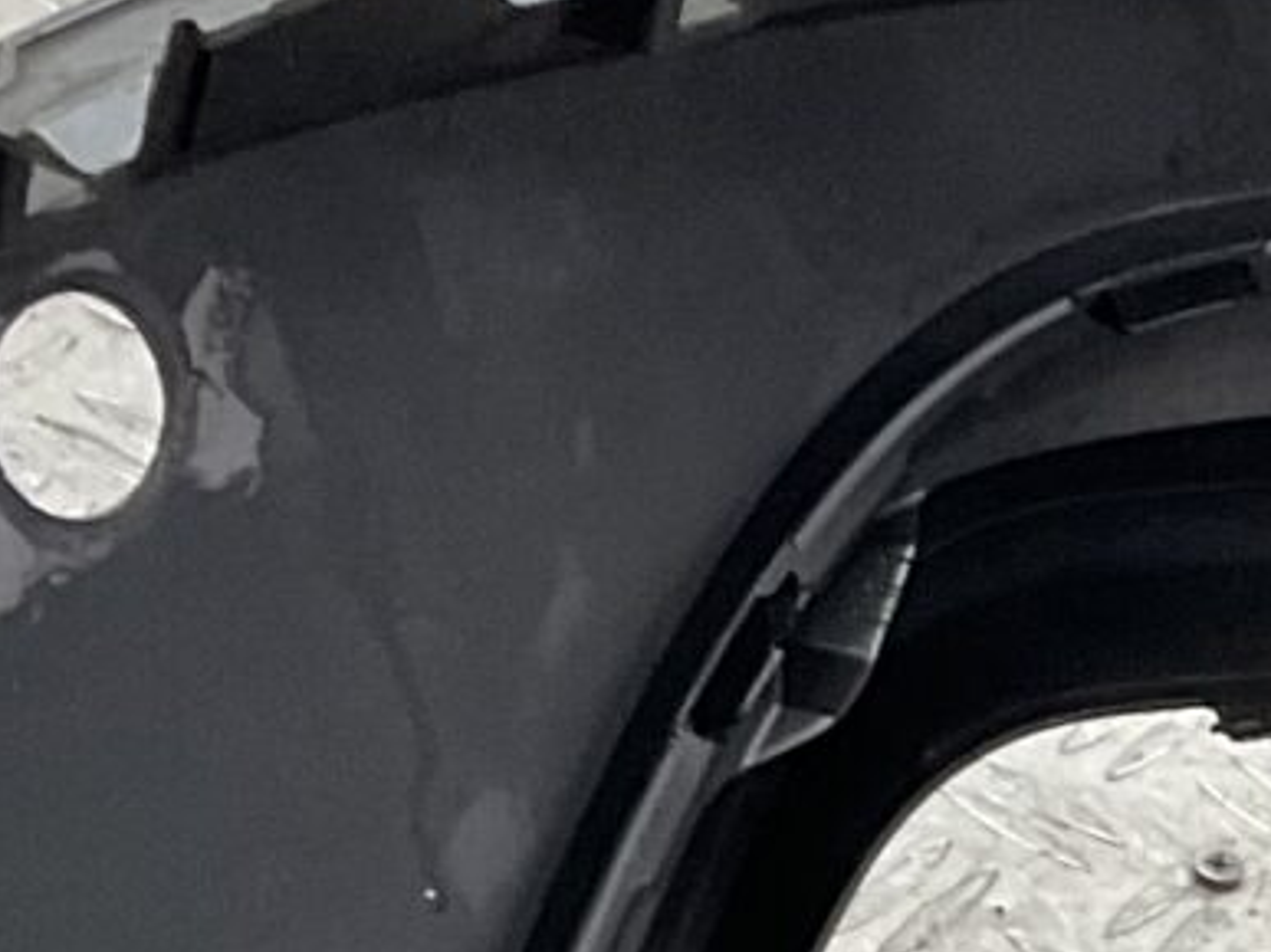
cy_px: 1175
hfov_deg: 10.0
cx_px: 1879
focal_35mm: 192
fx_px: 7048
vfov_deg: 7.7
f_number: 1.8
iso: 50
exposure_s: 1/120
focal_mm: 3
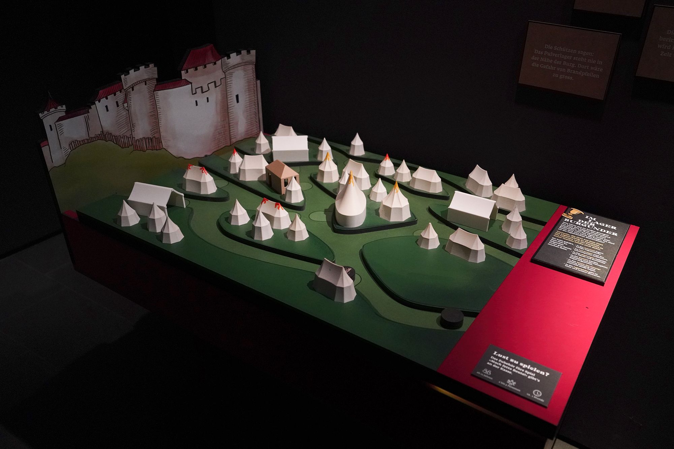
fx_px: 449
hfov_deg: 73.7
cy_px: 224
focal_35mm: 24
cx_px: 337
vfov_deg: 53.1
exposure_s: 1/80
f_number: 2.8
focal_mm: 24
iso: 3200
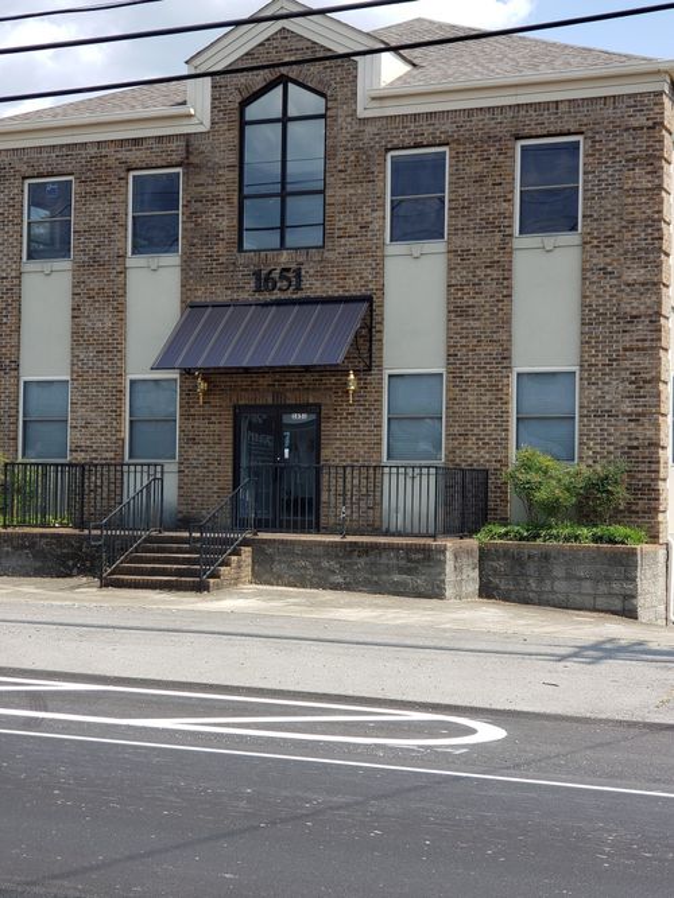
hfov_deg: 28.0
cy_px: 449
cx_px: 337
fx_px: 1350
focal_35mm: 52
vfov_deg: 36.8
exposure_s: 1/456
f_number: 2.4
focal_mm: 6
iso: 32
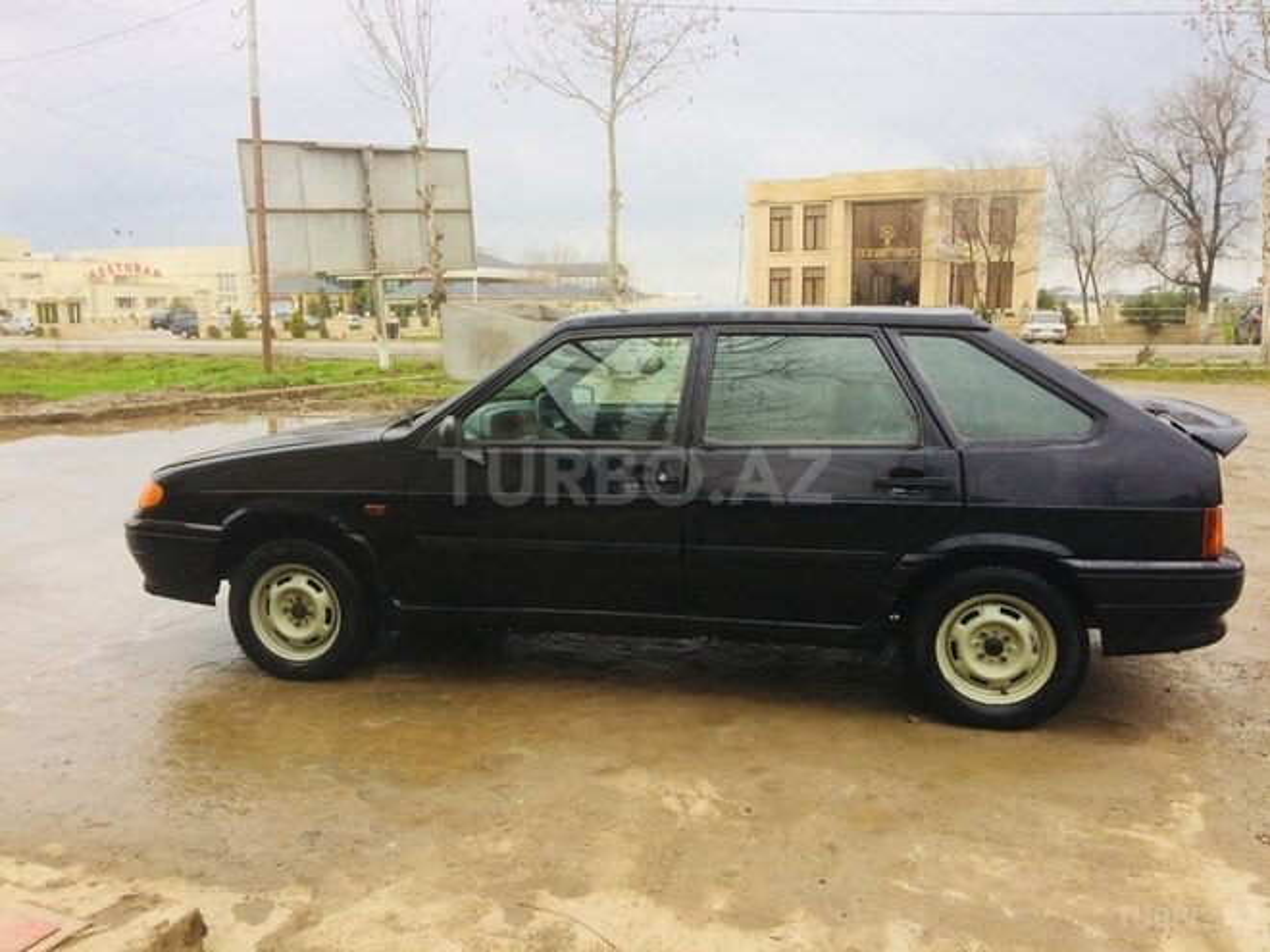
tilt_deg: -9.2
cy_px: 476
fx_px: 1064
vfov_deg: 48.2
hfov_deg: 61.7
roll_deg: -1.2
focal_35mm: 29
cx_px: 635
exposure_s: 1/477
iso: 32
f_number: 2.2
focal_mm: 4.15
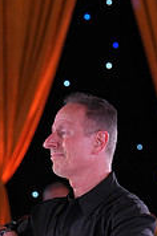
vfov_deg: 5.7
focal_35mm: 356
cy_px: 357
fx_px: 2338
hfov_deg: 3.8
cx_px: 26
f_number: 4
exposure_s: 1/400
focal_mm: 109
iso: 1250
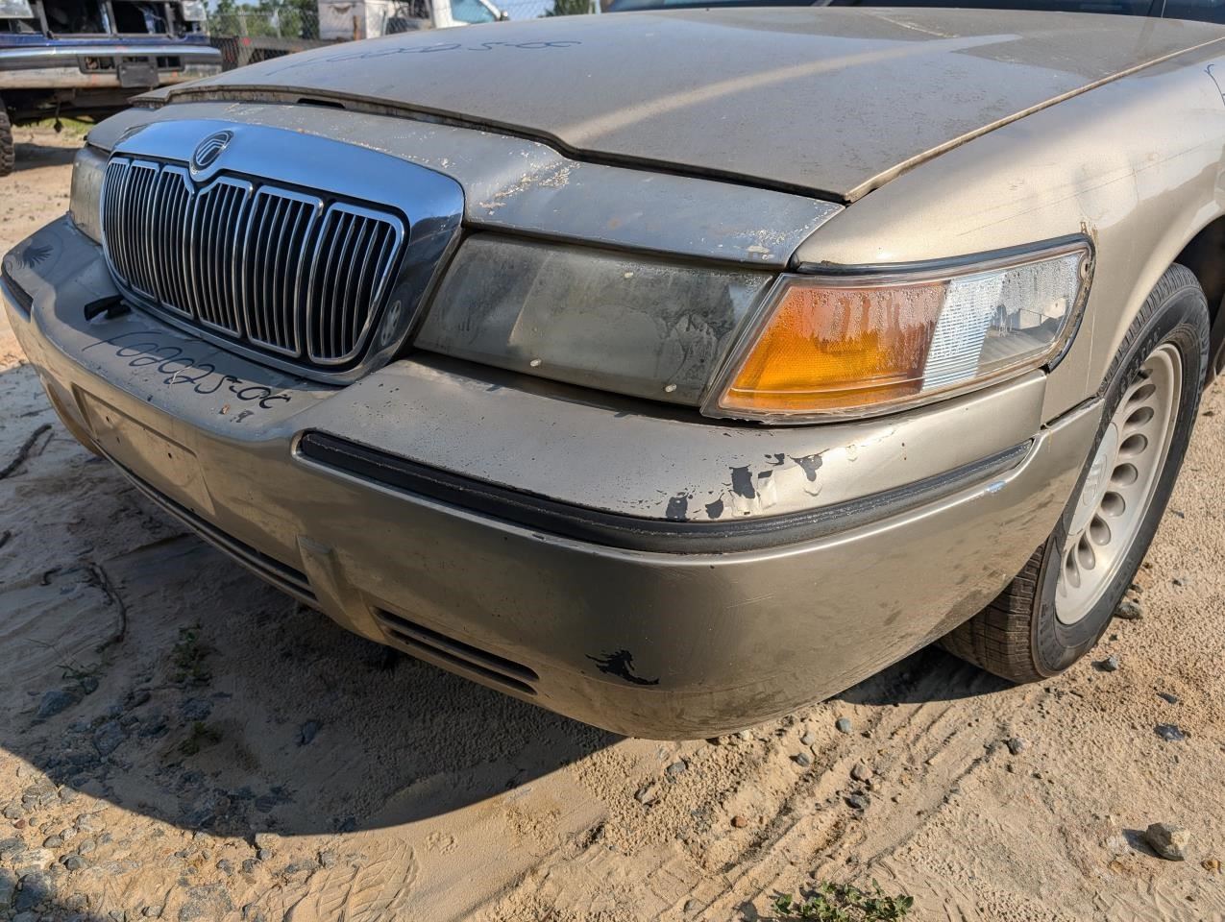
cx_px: 612
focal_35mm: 24
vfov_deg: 56.9
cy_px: 461
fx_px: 851
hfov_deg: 71.5
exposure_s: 1/1845
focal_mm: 6.9
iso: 19
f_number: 1.68
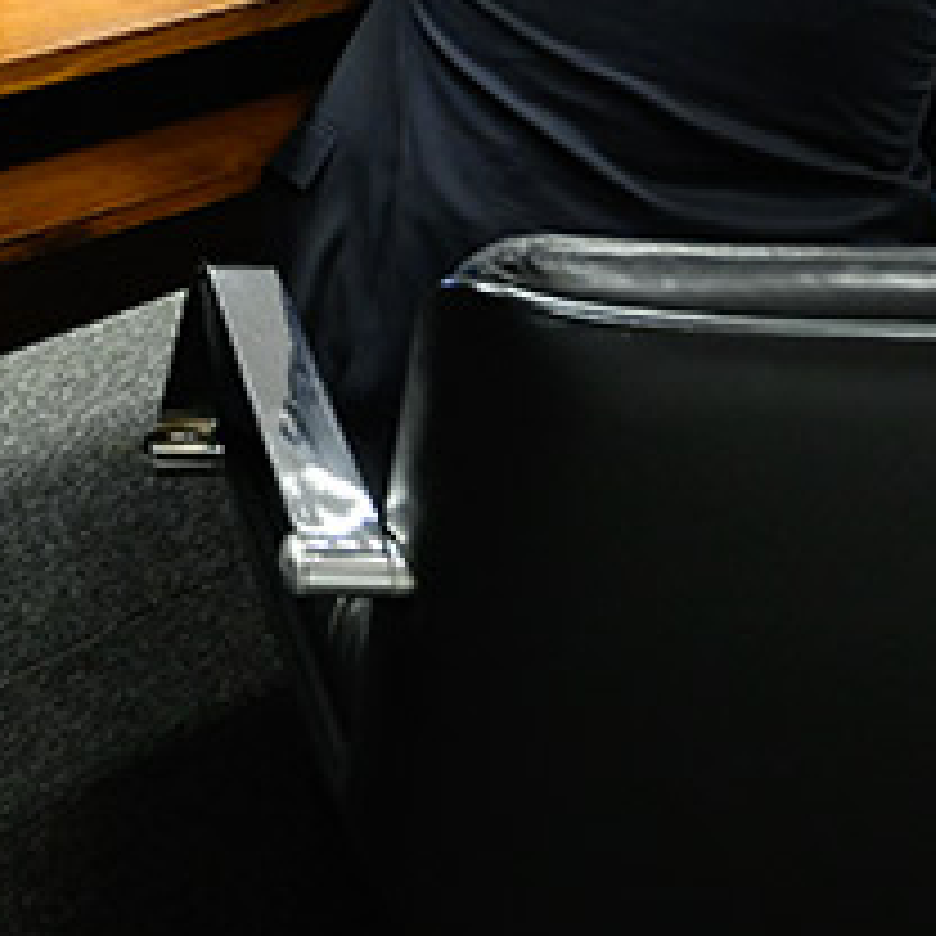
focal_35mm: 58
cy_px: -279
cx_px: -108
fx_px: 1767
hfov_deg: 27.1
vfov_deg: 25.5
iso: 2500
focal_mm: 16.5
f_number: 2.8
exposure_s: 1/200
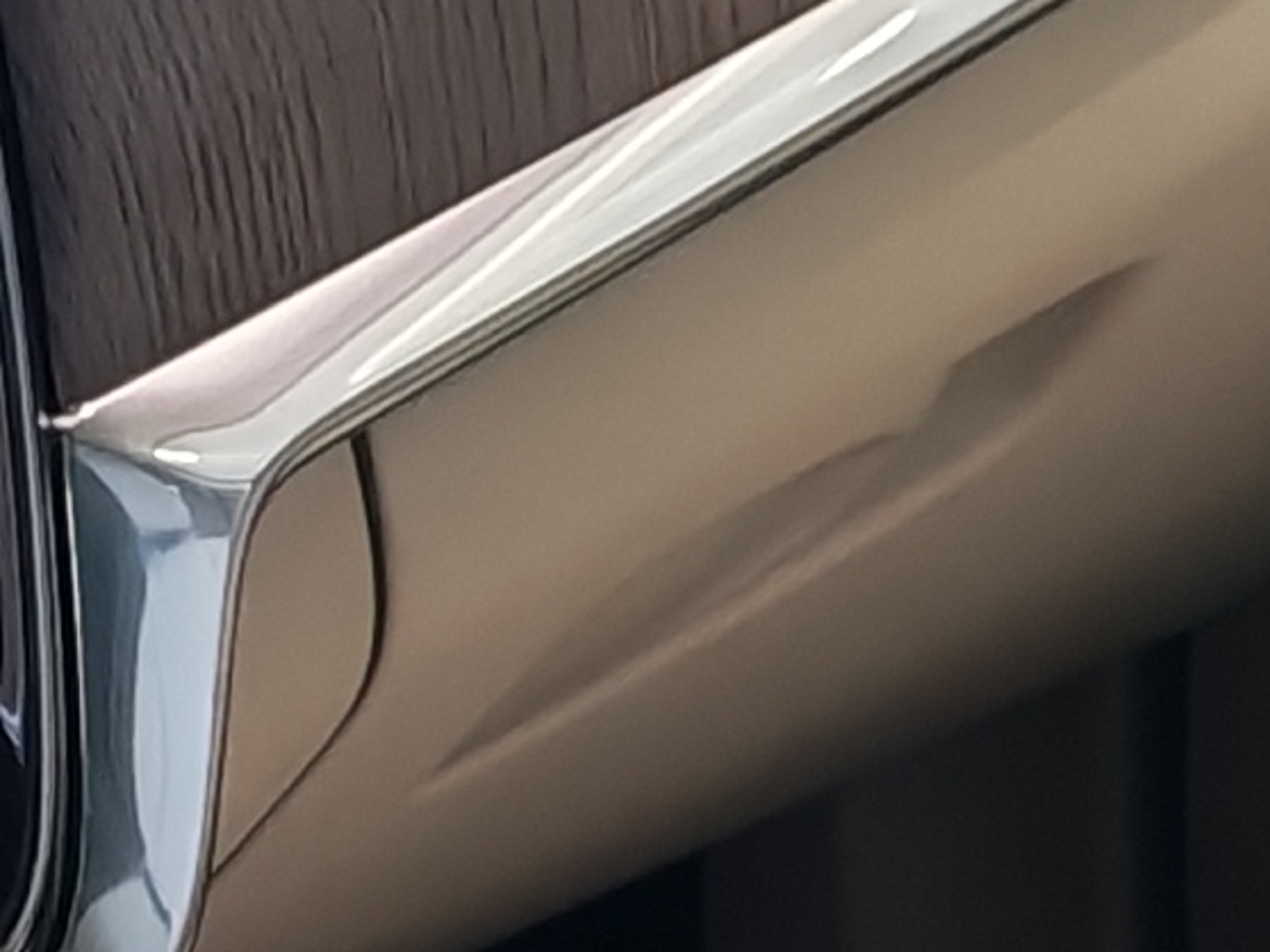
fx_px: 7811
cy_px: 1480
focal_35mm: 213
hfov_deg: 9.3
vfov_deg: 6.9
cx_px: 1099
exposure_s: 1/100
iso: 247
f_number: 1.9
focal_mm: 6.12
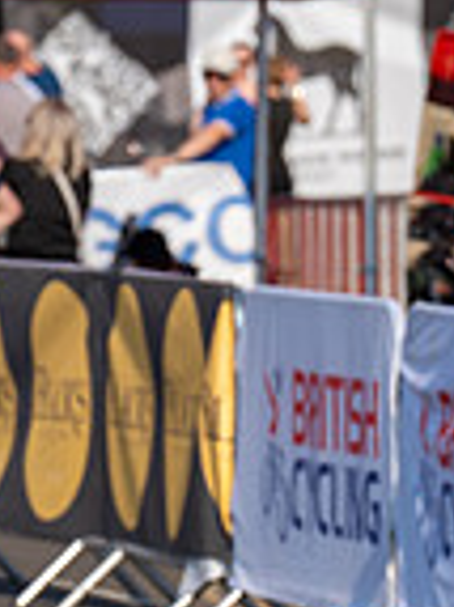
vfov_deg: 2.8
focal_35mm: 720
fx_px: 12610
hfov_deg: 2.1
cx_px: -322
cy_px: 197
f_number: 5
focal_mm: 185
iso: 160
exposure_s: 1/1000
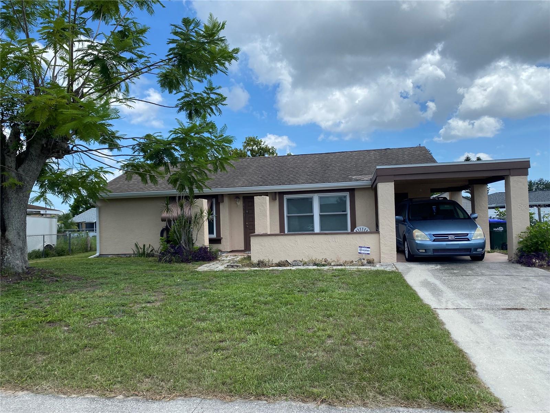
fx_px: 413
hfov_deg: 67.3
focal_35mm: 26
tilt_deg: +1.4
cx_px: 275
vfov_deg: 53.1
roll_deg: +1.9
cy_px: 206
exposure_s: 1/2141
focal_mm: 4.25
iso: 32
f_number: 1.8
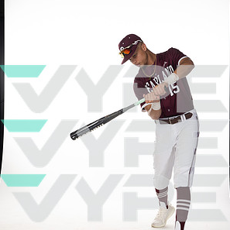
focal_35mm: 63
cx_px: 115
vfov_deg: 27.2
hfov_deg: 27.3
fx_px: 474
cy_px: 144
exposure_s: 1/250
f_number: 6.3
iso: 400
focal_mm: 49
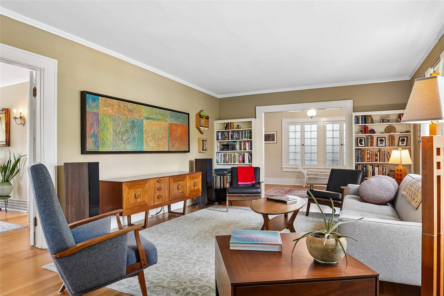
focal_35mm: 22
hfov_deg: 78.6
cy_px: 148
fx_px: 271
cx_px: 222
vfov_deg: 57.2
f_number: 9
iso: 100
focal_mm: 15
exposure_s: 1.6
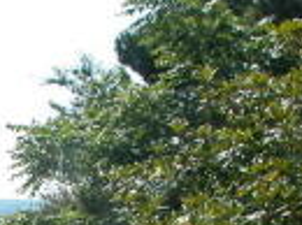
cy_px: 335
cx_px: -52
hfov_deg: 14.2
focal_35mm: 135
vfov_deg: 10.6
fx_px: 1176
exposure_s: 1/334
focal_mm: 7.7
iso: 100
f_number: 6.3
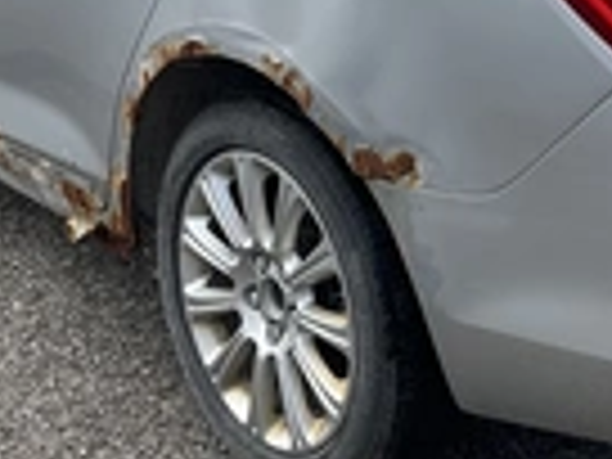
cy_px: -36
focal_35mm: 85
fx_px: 1503
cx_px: 518
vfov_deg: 16.9
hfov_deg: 22.6
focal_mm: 3
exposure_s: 1/1786
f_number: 1.8
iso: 25
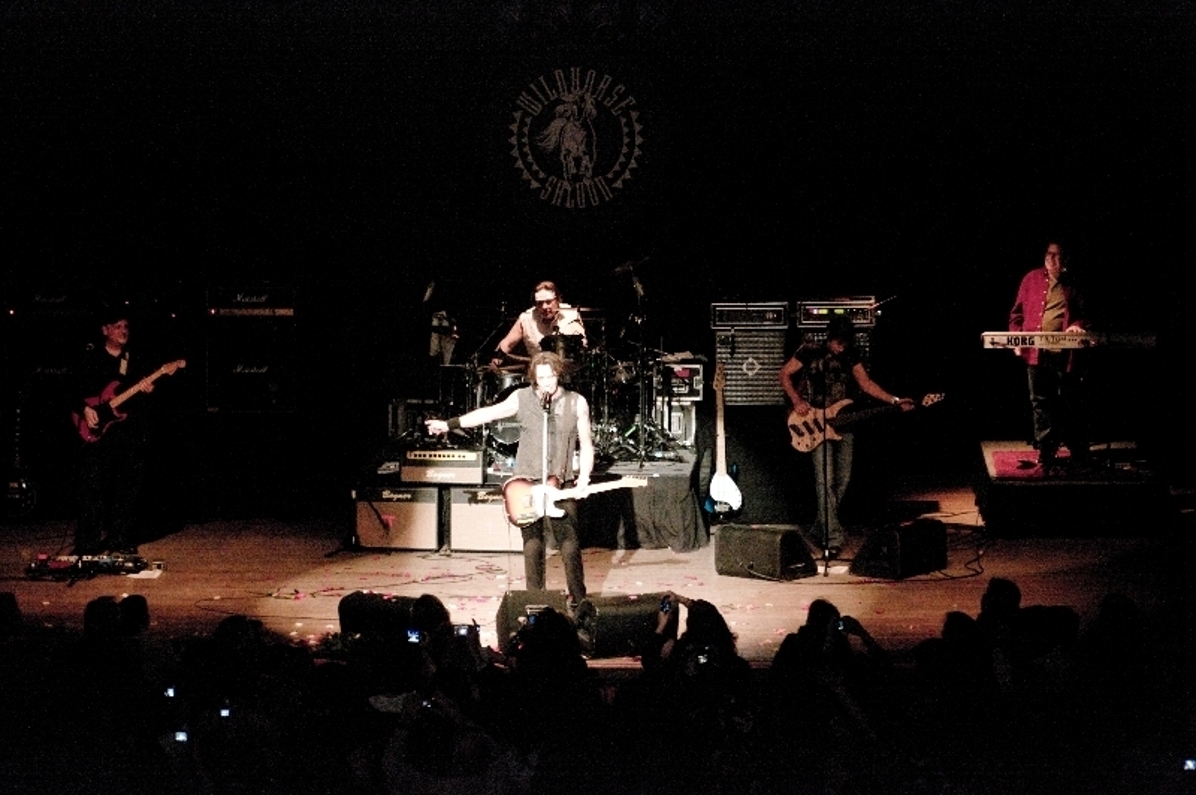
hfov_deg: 19.5
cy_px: 398
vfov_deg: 13.0
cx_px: 598
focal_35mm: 105
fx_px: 3485
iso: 6400
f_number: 5.6
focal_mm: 70
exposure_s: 1/30
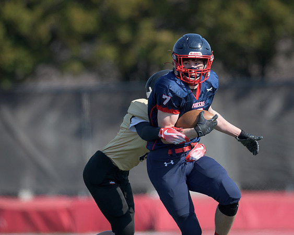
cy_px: 95
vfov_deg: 1.7
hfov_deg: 2.1
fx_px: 8123
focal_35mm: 934
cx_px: 183
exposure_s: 1/2500
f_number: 4
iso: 400
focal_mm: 500
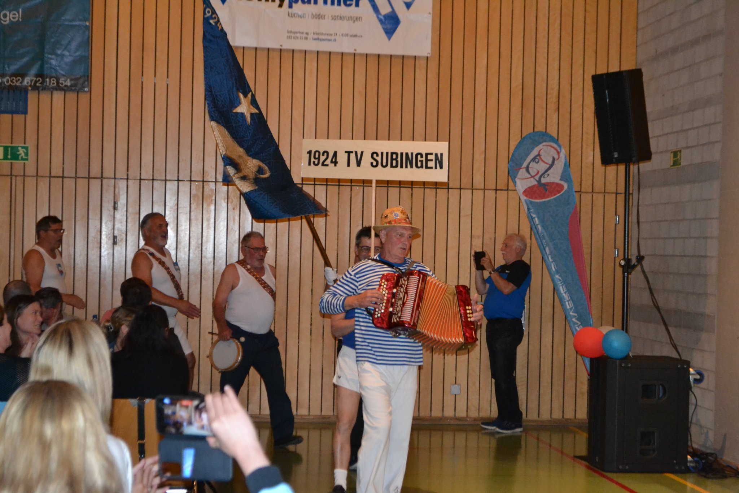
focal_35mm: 72
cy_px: 246
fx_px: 1478
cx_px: 370
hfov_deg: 28.1
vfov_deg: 18.9
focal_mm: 48
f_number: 5.3
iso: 3200
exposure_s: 1/60
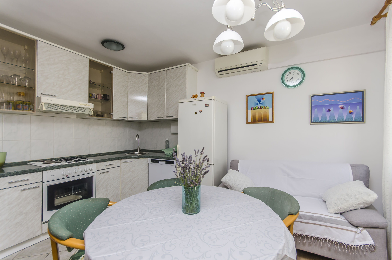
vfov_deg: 77.1
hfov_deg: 100.5
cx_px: 196
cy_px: 130
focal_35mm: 15
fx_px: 163
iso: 100
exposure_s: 1/100
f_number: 8
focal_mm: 10
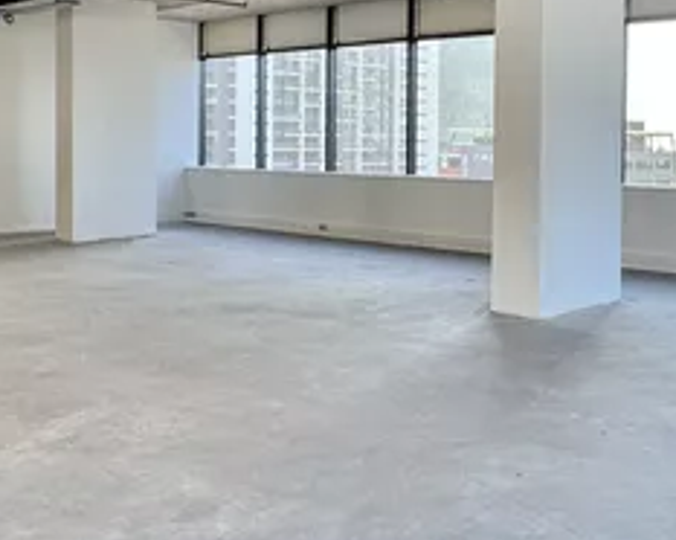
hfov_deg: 39.1
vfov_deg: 31.7
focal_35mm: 47
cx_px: 447
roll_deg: -1.4
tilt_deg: -1.6
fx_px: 940
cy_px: 165
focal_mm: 2.22
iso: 64
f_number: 2.2
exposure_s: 1/99
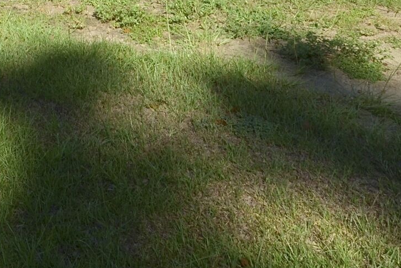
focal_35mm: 63
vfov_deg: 17.4
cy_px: -221
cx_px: -219
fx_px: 702
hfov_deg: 24.1
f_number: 8
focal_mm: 10
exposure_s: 1/640
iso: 200
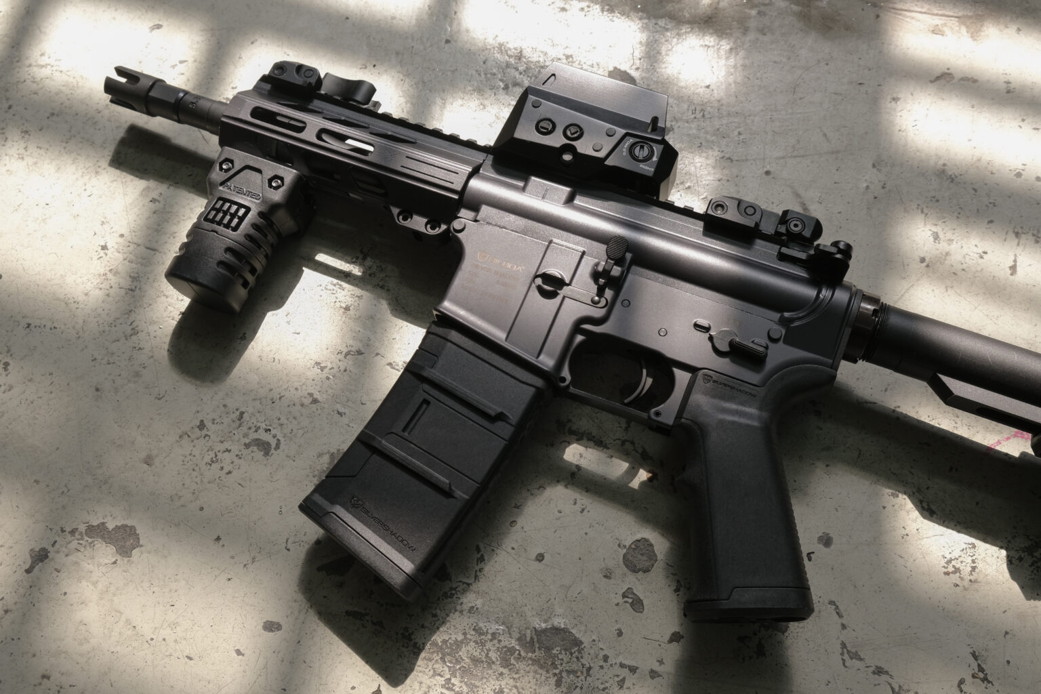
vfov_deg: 40.0
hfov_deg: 57.2
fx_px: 954
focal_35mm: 33
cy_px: 347
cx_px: 520
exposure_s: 1/60
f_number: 7.1
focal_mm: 22.3
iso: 400
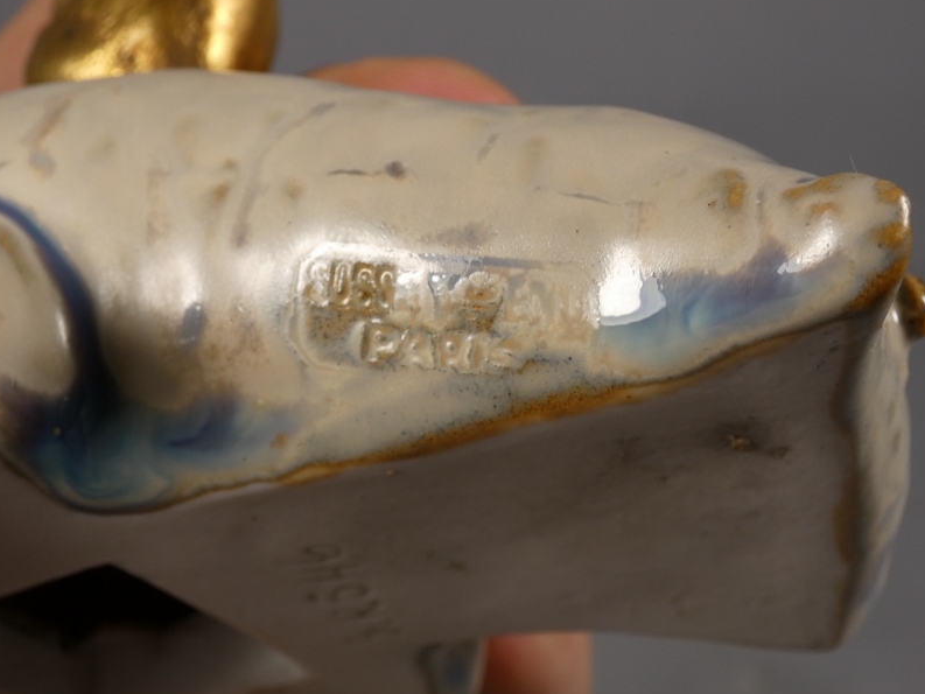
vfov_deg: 23.7
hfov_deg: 31.2
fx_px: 1657
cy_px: 318
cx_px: 456
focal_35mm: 62
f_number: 3.8
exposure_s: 1/160
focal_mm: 8.6
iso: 80
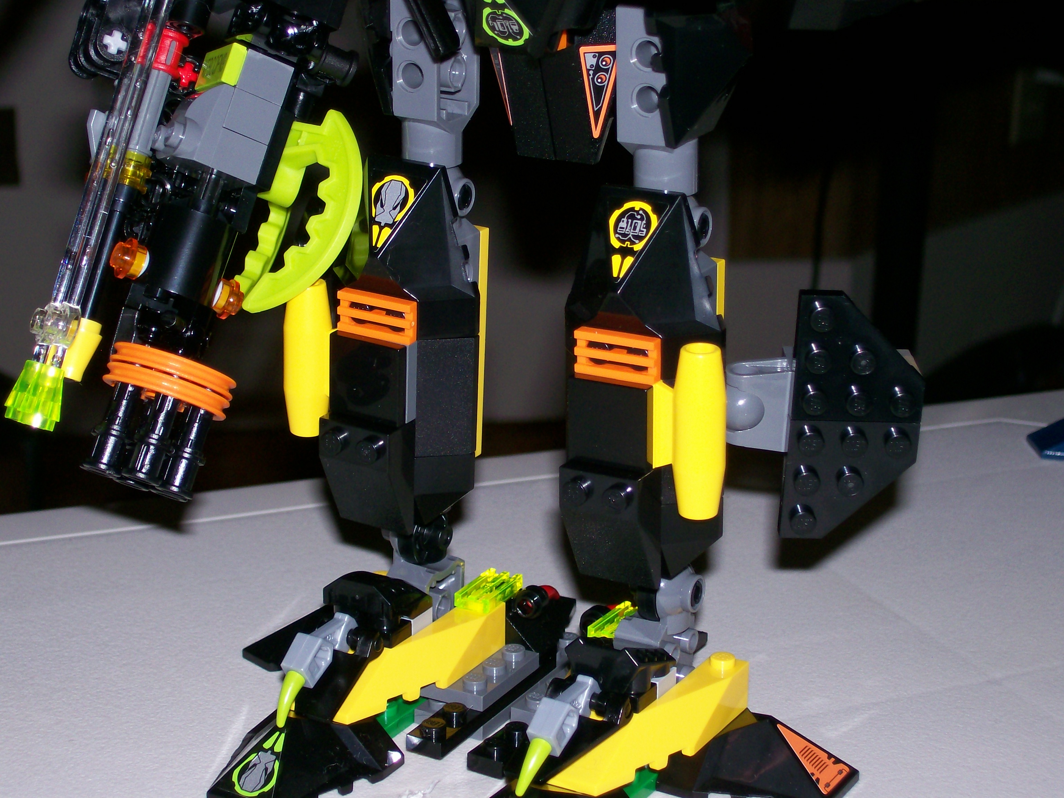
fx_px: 2152
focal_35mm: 70
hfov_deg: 27.8
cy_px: 399
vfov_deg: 21.0
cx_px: 532
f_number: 3.8
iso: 80
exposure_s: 1/95.5
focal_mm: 11.6
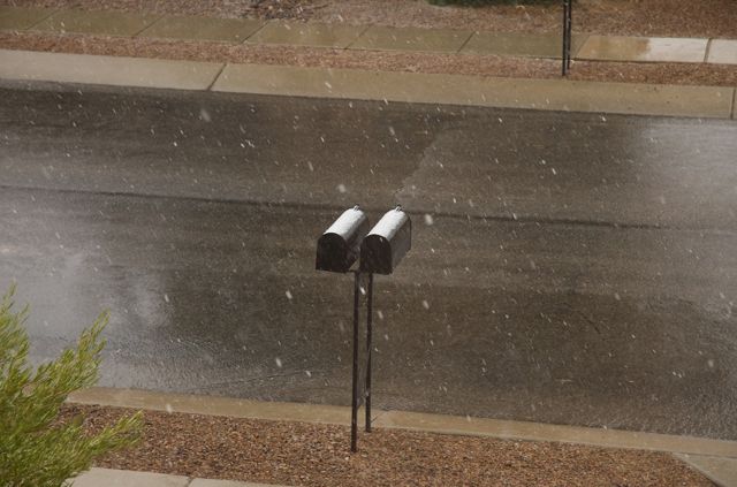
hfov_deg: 19.5
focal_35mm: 105
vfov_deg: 13.0
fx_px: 2144
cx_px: 368
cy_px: 244
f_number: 6.3
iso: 640
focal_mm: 70
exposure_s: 1/160
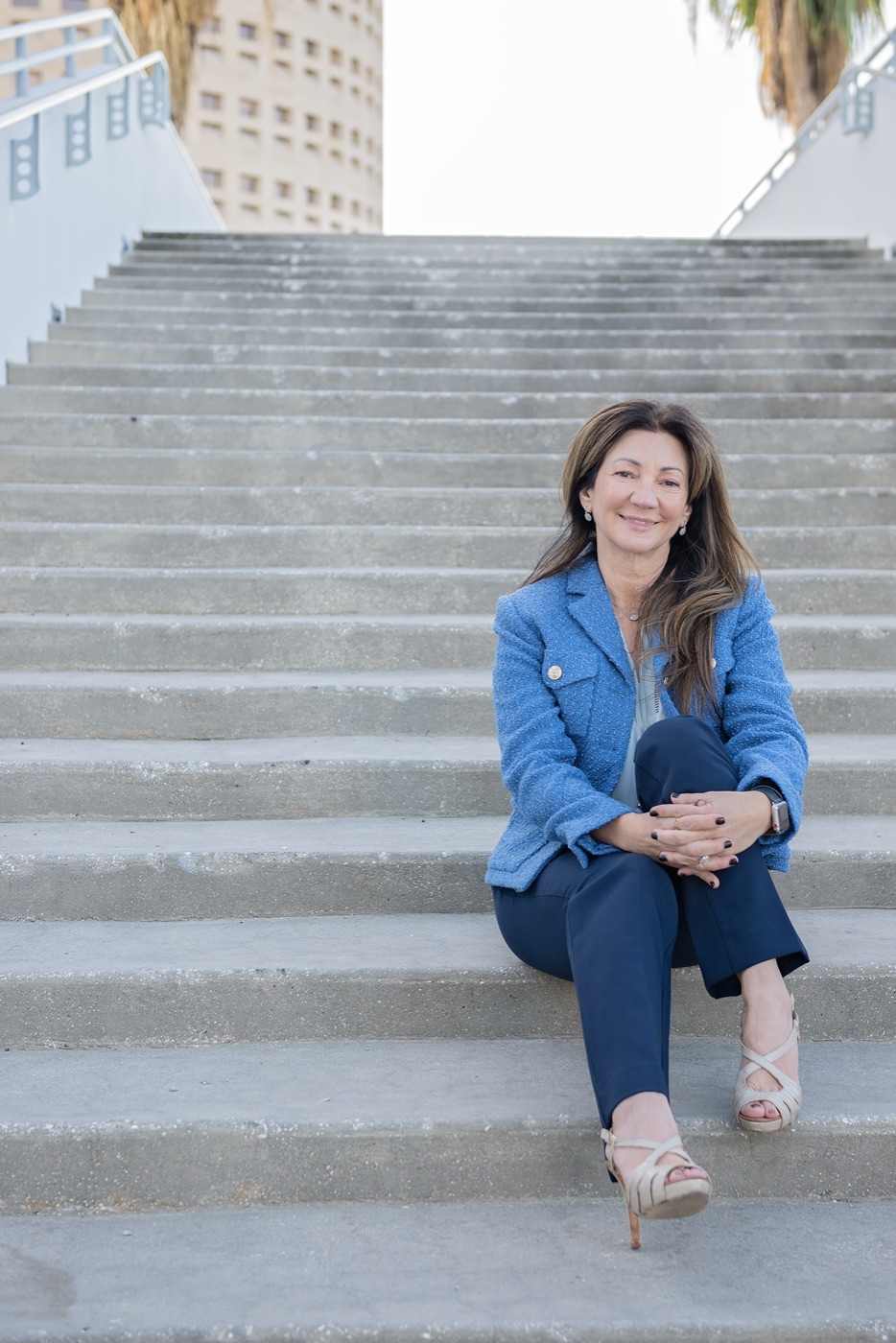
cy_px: 672
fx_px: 2089
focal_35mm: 56
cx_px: 448
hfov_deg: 24.2
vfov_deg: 35.6
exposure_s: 1/320
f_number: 3.5
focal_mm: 56
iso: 400
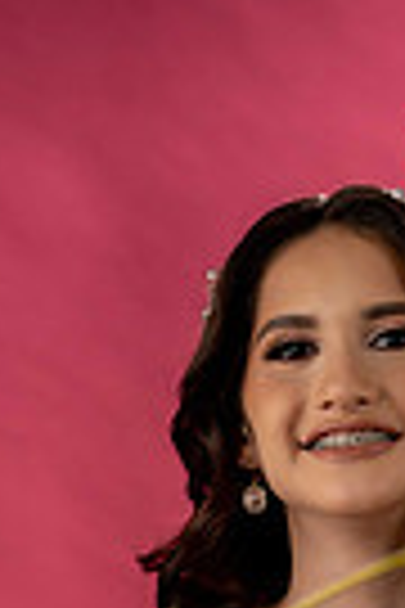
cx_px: 351
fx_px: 6378
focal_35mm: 378
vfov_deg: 5.4
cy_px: 865
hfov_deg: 3.6
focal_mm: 113
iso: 500
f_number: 3.5
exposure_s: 1/640
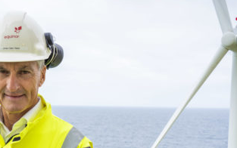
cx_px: 54
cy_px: 116
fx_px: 407
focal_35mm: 63
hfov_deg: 31.8
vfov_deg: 20.5
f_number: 6.3
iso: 200
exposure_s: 1/250
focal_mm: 30
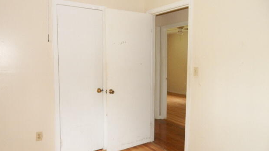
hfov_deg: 67.9
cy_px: 76
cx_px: 132
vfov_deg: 41.5
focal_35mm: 28
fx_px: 200
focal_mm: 4.5
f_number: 3.7
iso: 280
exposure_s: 1/30
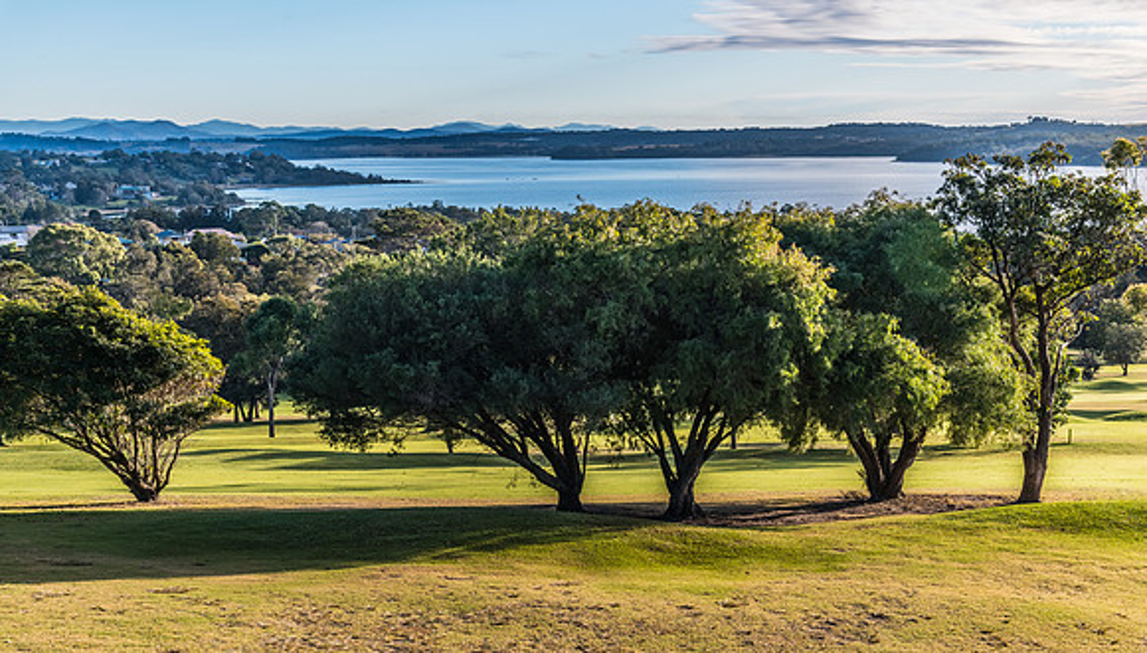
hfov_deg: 43.1
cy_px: 396
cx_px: 594
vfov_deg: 25.3
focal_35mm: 48
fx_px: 1451
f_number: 8
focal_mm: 44
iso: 200
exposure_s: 1/125
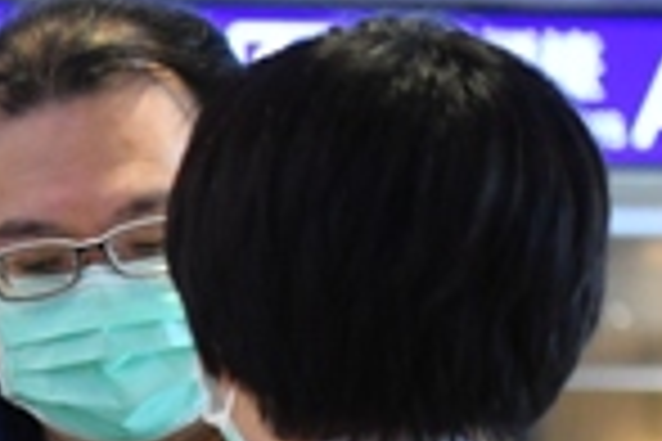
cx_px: -612
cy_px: 808
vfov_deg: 3.7
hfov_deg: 5.5
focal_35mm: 370
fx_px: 6803
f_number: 4
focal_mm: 85
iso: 5000
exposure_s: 1/320
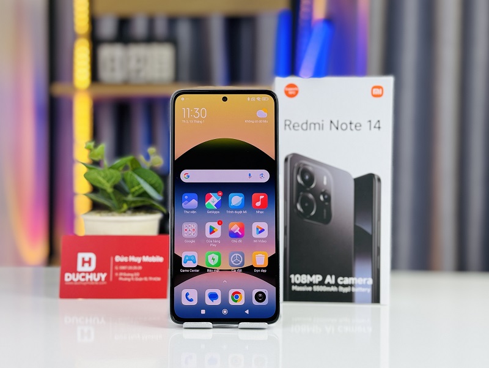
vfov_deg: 30.3
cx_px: 244
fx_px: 678
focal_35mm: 48
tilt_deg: -1.4
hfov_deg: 39.6
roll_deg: -0.1
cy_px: 184
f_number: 1.78
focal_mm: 6.76
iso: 50
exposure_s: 1/121
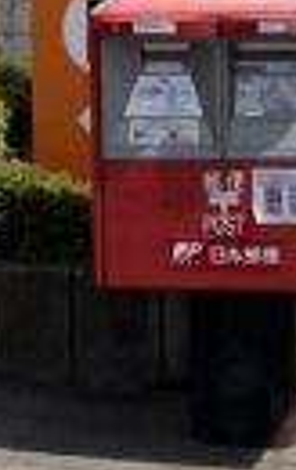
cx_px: 289
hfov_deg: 14.3
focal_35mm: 91
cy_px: -47
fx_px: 1167
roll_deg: +1.1
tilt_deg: -1.8
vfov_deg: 21.6
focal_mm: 3.99
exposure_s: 1/2558
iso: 32
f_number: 1.8
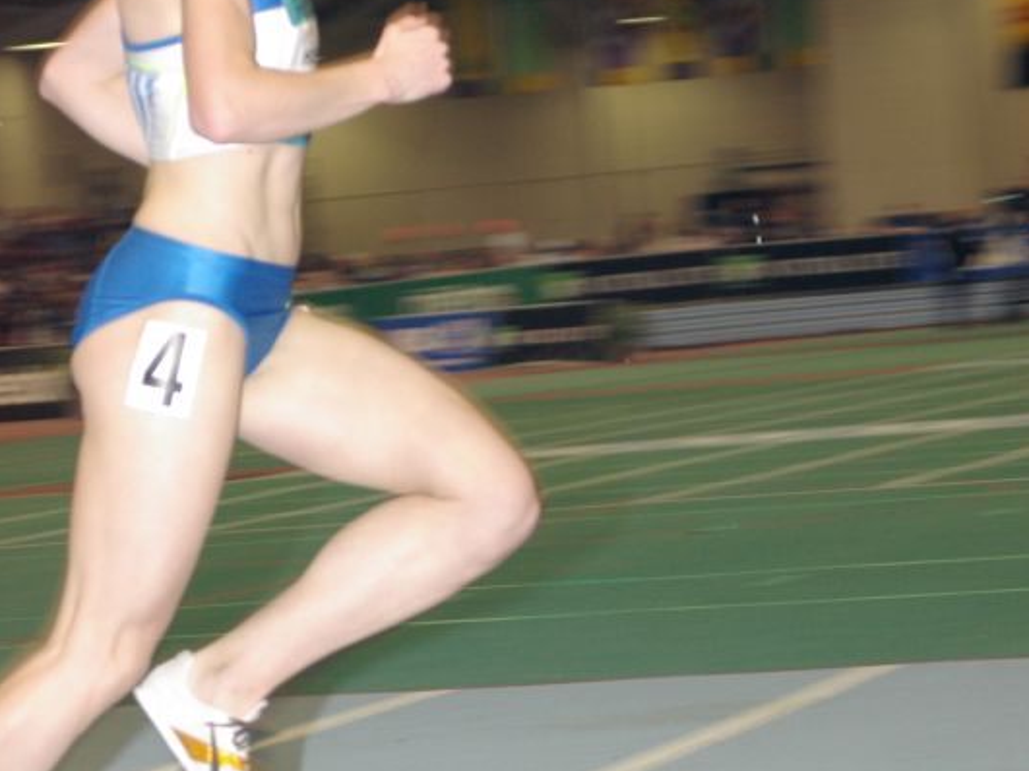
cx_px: 514
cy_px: 250
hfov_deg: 12.4
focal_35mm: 159
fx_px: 4717
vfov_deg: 9.3
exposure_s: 1/100
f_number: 5.6
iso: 800
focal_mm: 73
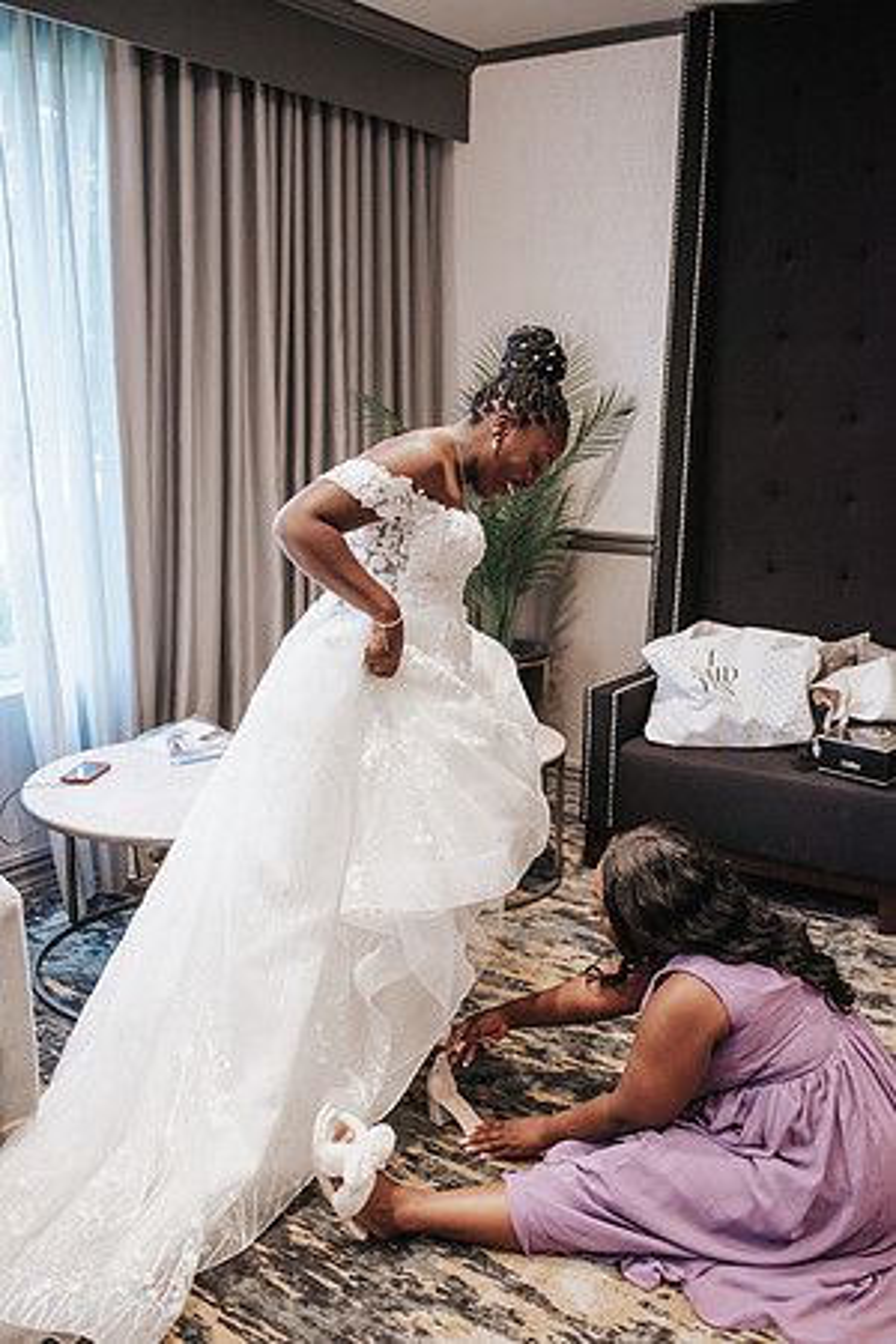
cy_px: 672
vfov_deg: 54.4
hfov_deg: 37.9
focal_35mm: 35
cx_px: 448
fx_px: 1307
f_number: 3.2
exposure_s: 1/640
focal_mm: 35
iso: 1000
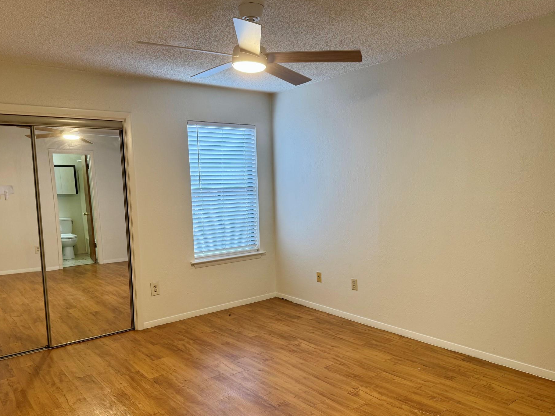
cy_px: 226
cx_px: 256
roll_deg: +1.5
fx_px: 433
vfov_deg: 51.3
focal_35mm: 27
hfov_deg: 65.2
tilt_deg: -7.4
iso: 125
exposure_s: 1/62
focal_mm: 6.76
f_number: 1.78
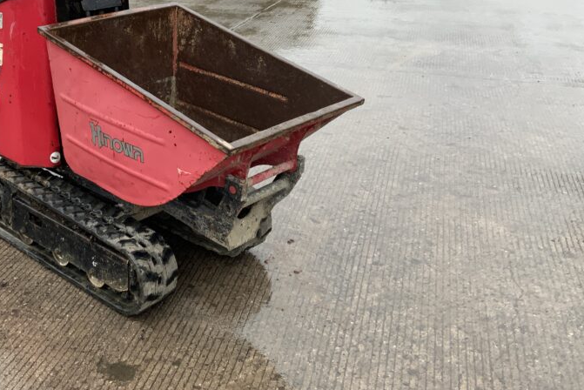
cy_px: 70
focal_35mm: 46
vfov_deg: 28.6
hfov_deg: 42.1
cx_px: 191
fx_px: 747
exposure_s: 1/147
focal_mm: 3
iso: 16
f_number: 1.8
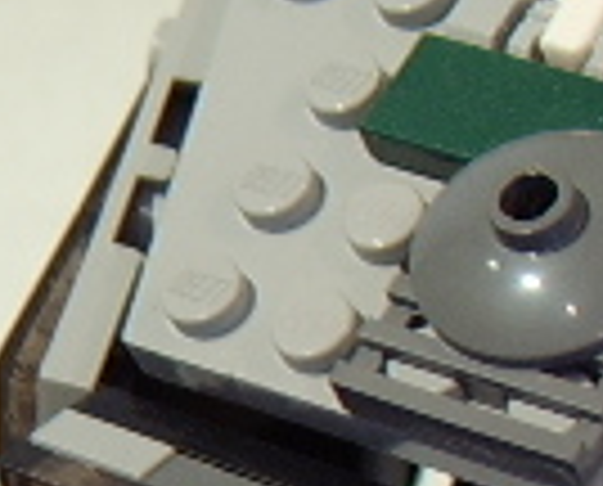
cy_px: 450
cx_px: 729
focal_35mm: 144
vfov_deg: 10.7
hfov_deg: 13.0
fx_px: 2577
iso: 100
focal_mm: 8.13
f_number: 2.7
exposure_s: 1/12
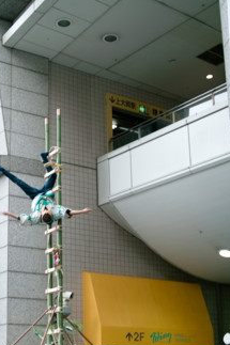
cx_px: 61
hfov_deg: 22.1
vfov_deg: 32.6
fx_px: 585
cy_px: 230
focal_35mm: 61
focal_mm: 24.2
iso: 200
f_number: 2.8
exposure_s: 1/40
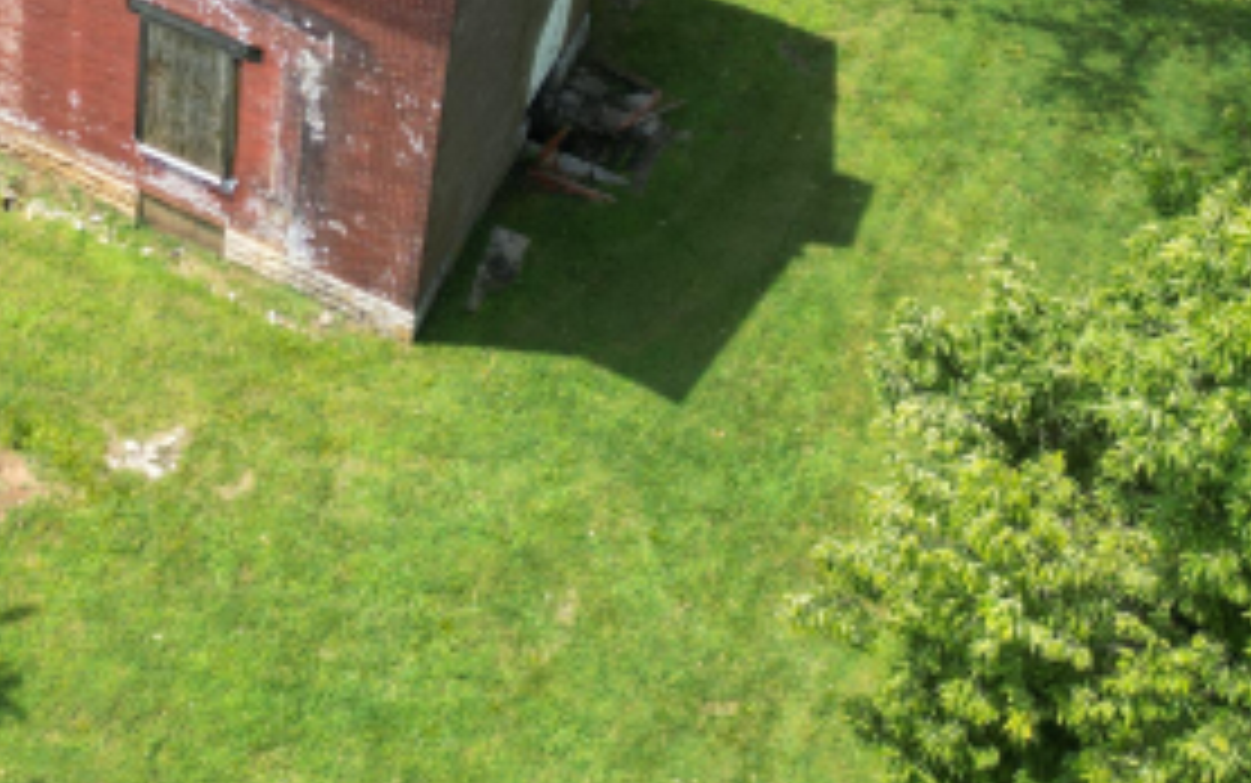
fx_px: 2081
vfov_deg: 19.2
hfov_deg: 31.7
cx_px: 106
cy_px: -320
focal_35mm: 61
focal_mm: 6.72
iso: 100
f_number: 1.7
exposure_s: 1/800
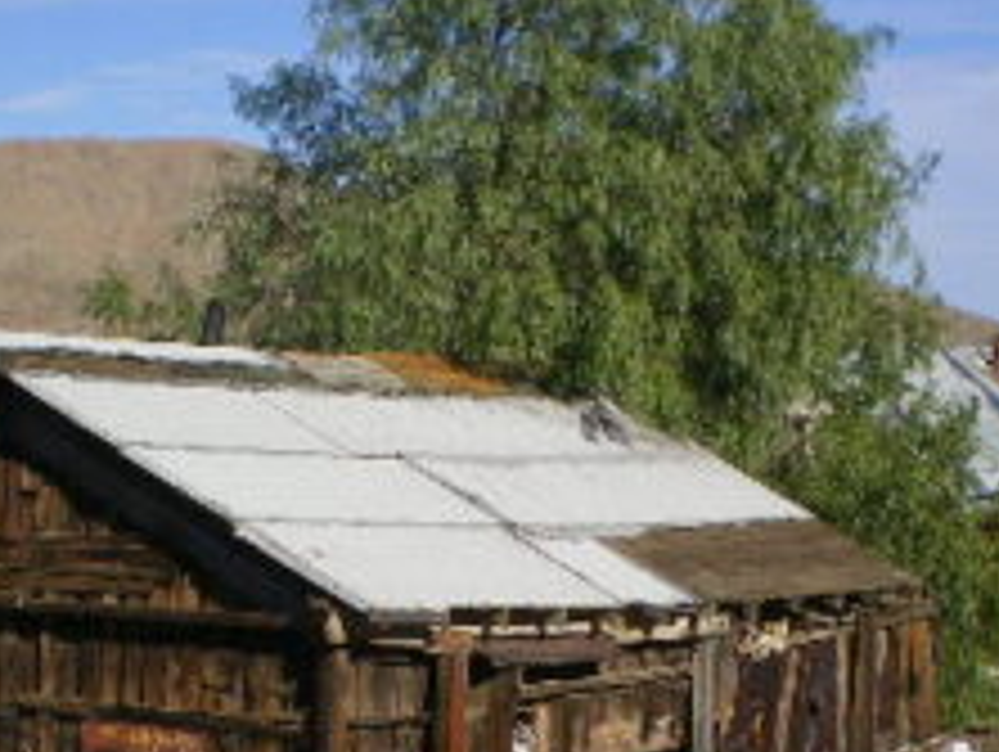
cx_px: 488
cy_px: 513
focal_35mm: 83
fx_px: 2398
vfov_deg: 17.8
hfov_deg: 23.5
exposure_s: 1/500
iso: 64
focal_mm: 6.3
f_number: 4.6
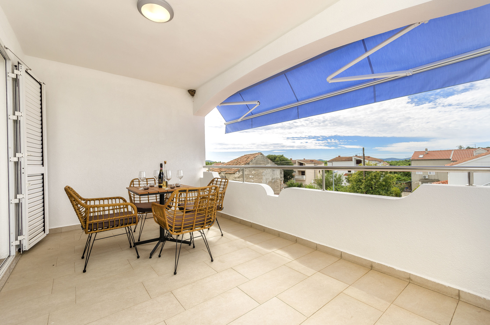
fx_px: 204
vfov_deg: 77.1
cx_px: 245
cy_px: 162
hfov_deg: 100.5
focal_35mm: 15
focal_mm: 10
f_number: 9
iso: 100
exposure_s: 1/200
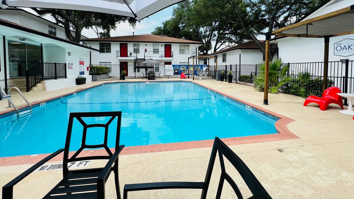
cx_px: 184
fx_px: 141
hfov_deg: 102.9
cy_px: 72
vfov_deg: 69.2
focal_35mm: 15
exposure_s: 1/919
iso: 32
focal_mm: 1.57
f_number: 1.8
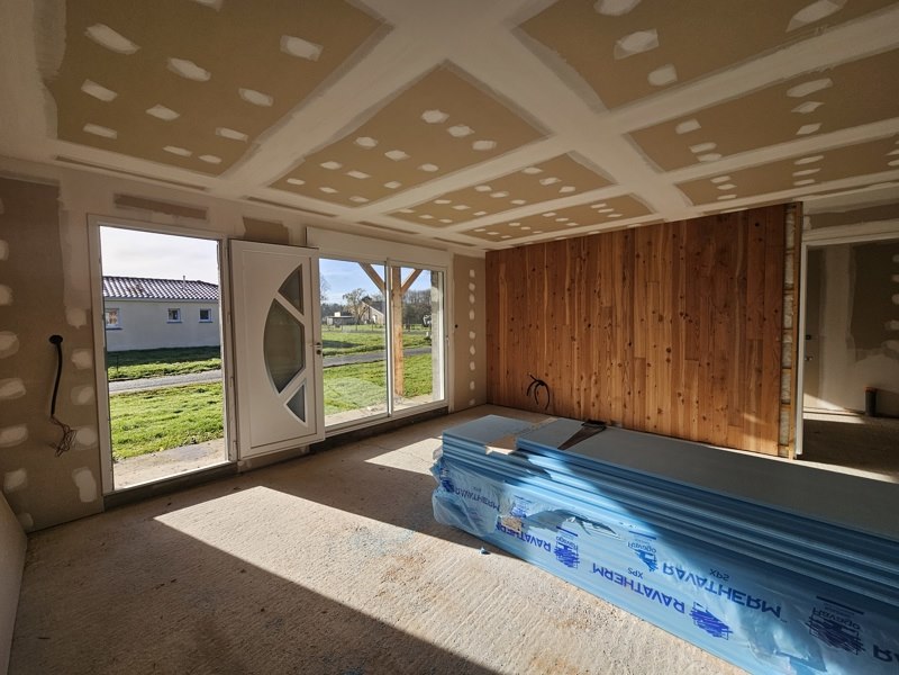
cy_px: 338
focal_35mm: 13
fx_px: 338
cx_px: 450
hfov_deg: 106.2
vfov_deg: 89.9
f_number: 2.2
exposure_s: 1/814
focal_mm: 2.2
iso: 50
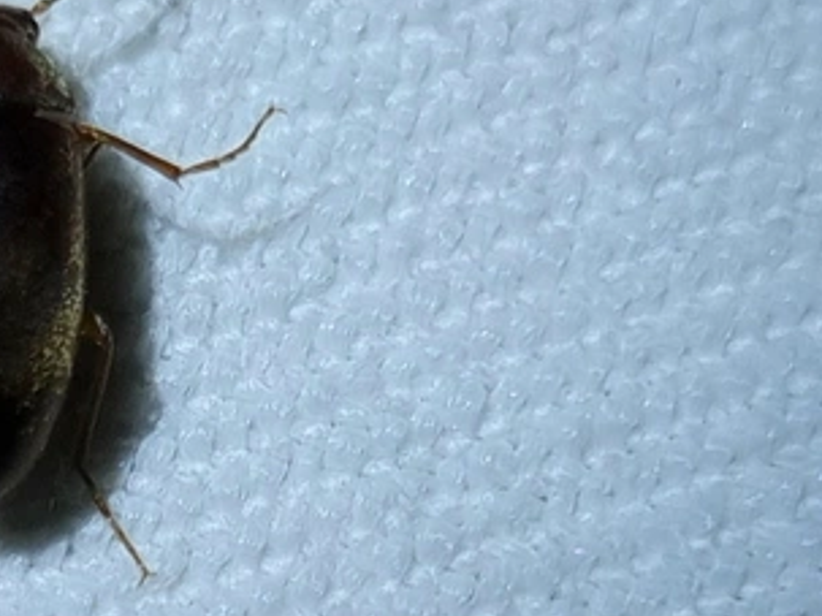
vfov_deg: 26.5
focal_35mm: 55
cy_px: 239
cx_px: -38
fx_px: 1306
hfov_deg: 31.7
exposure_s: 1/2000
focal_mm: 5.4
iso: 50
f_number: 1.8
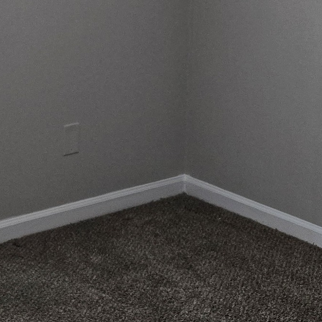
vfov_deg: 17.9
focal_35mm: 93
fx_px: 979
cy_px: -54
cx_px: 110
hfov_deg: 18.6
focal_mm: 5.4
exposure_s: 1/120
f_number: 1.8
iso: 200
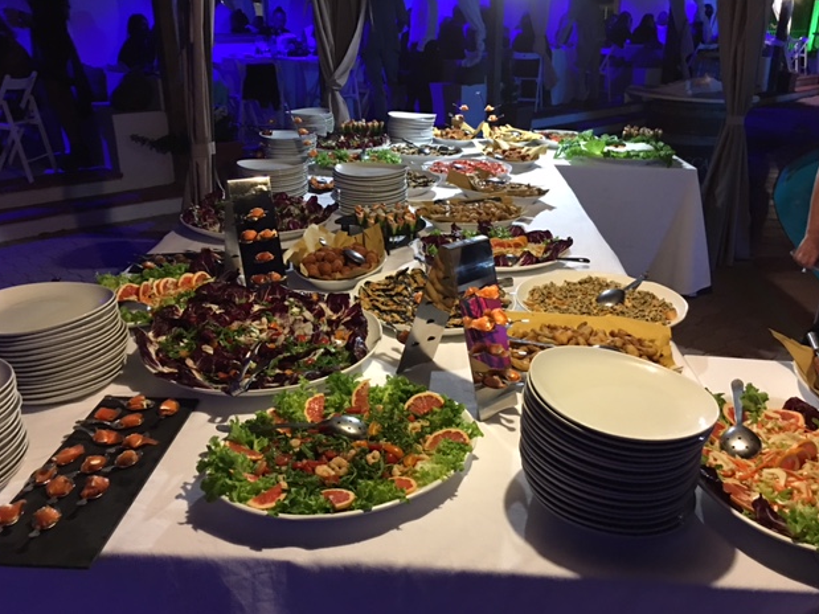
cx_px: 409
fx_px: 710
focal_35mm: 30
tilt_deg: -21.0
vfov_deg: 46.8
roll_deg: +0.8
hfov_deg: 60.0
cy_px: 314
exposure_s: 1/8
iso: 100
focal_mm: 4.15
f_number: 2.2
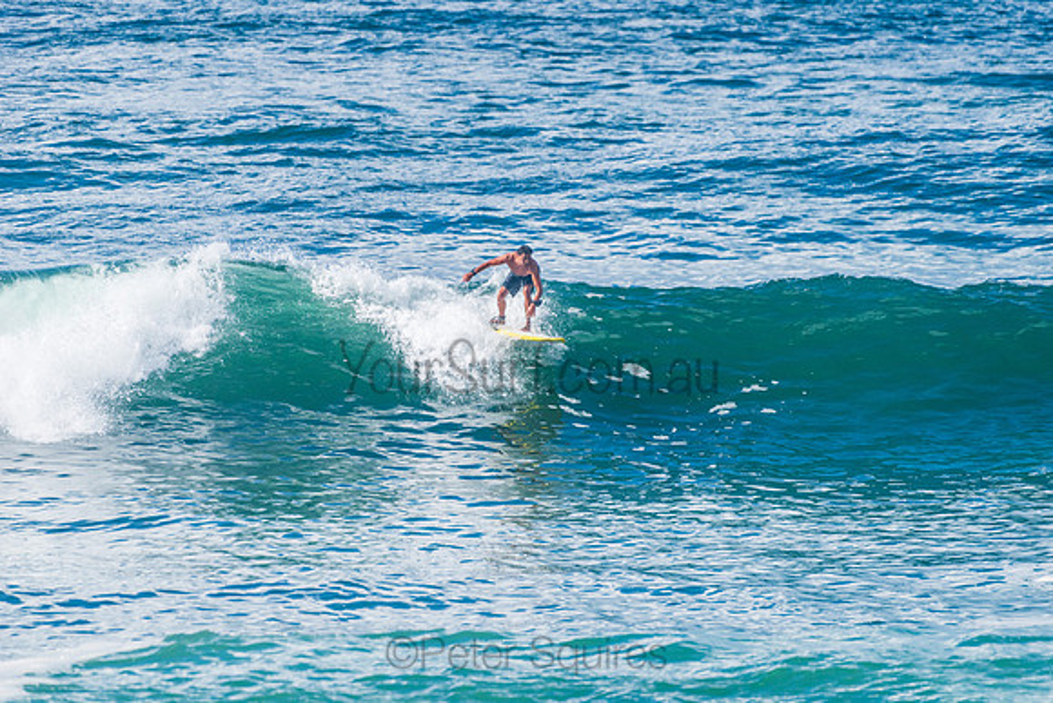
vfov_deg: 2.8
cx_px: 526
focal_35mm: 500
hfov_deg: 4.1
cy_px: 352
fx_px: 14628
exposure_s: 1/2000
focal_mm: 500
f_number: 5.6
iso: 280
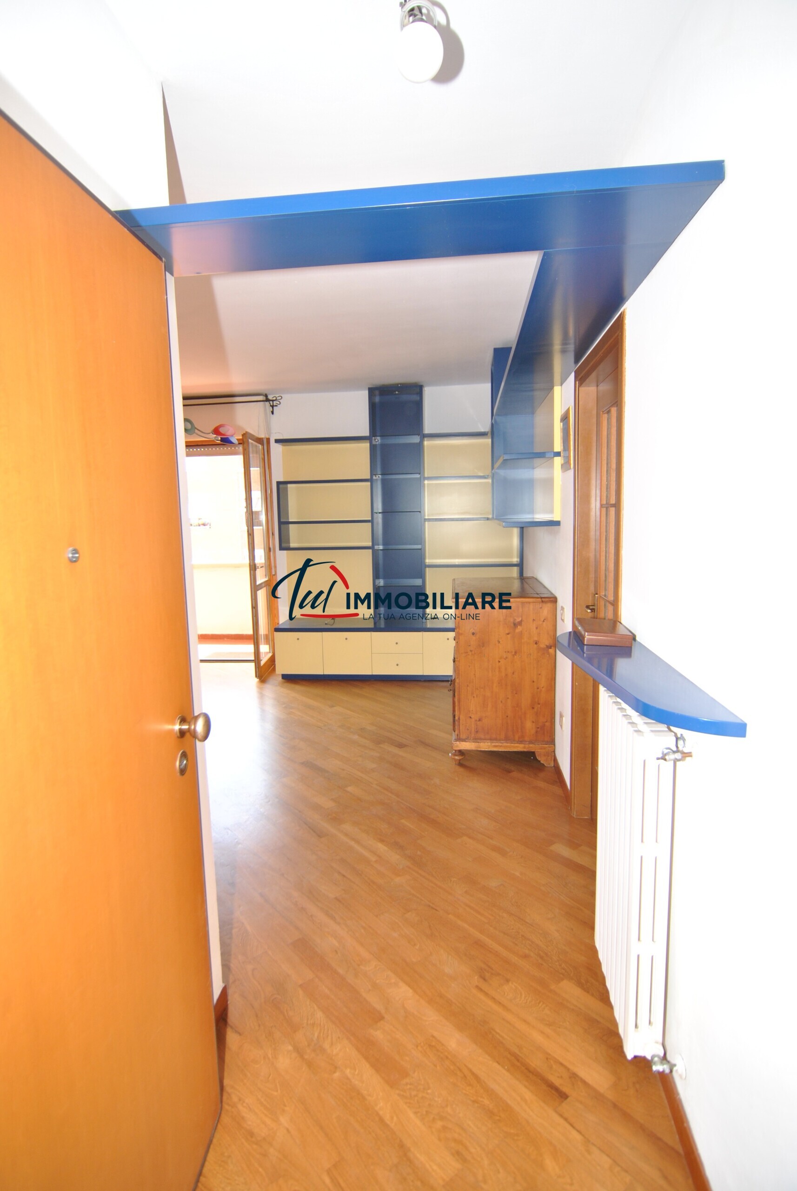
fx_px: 596
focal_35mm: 18
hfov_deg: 67.5
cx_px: 398
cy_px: 596
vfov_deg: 89.9
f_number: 4
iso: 200
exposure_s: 1/60
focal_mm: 12
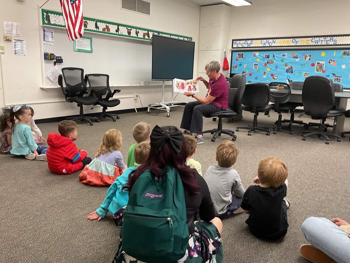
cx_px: 175
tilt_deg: -10.4
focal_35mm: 29
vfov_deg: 48.2
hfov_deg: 61.7
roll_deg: -2.3
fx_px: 293
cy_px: 132
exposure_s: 1/60
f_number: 1.8
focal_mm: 3
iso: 64
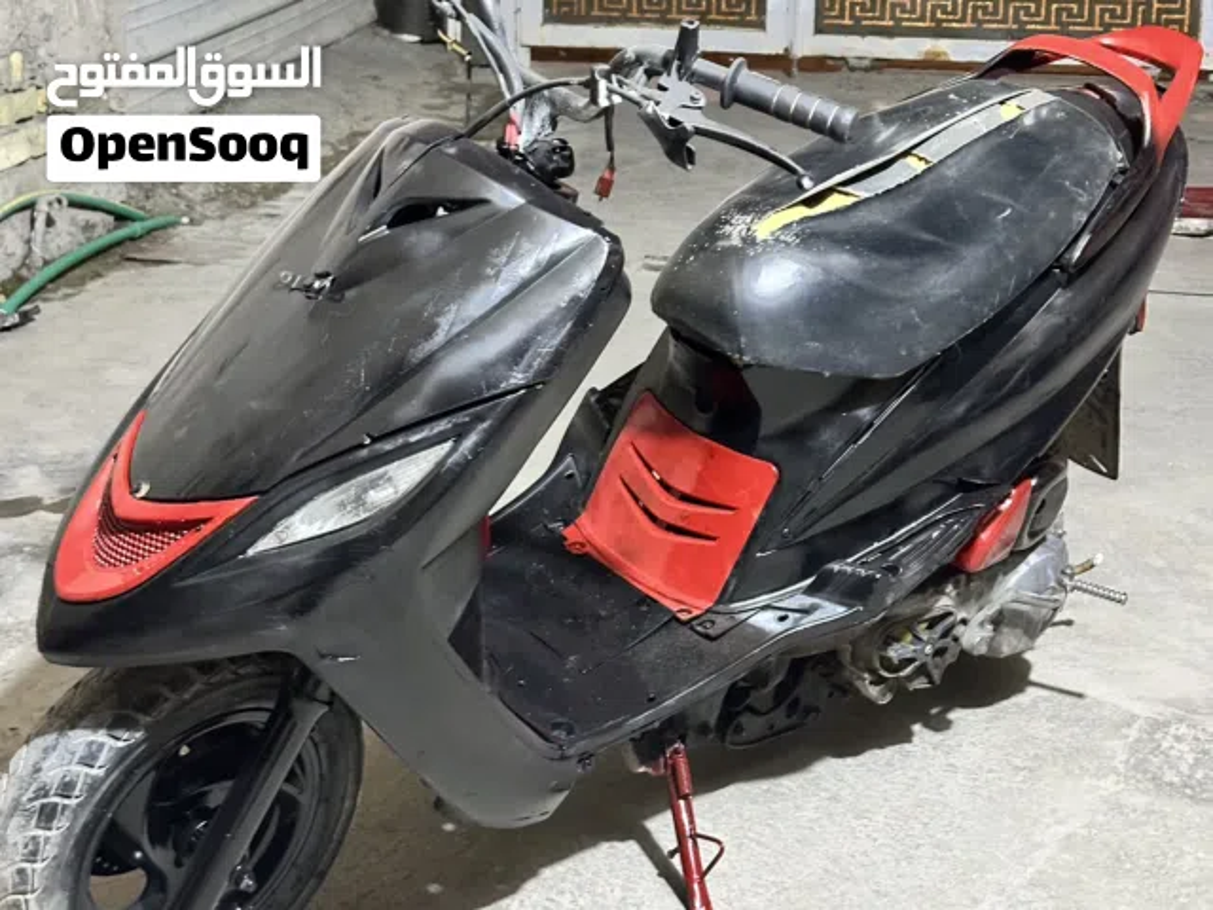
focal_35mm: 48
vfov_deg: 30.3
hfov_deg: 39.7
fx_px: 1682
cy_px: 455
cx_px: 606
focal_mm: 6.86
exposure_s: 1/25
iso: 640
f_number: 1.78
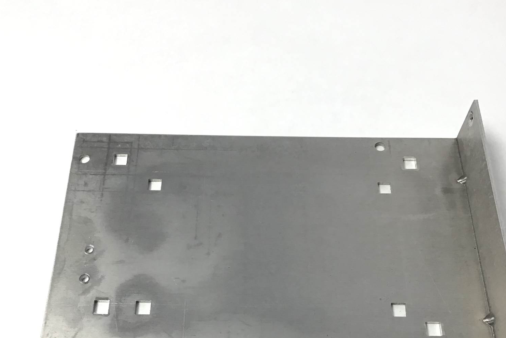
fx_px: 618
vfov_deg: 30.0
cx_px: 257
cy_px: 252
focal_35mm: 44
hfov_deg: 44.5
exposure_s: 1/30
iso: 32
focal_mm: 3.3
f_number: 2.4
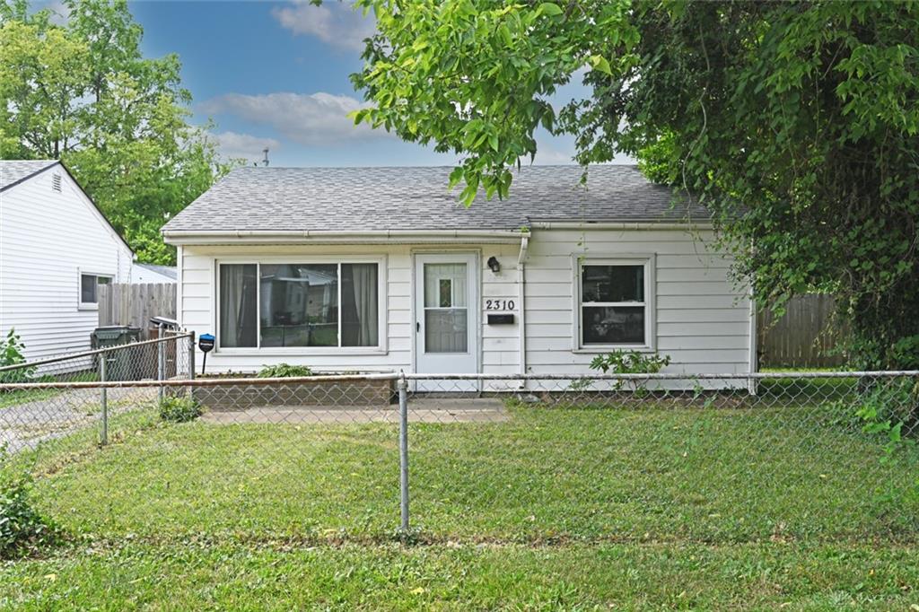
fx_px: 766
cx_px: 460
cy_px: 306
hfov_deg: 61.9
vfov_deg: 43.6
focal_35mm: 30
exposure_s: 1/320
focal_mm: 30
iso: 100
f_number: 6.3
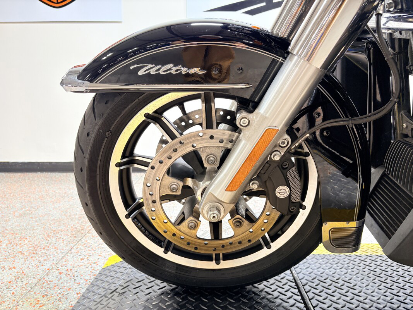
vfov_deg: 53.1
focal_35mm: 26
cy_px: 155
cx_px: 206
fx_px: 310
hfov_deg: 67.3
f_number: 1.6
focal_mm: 5.96
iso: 80
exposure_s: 1/60
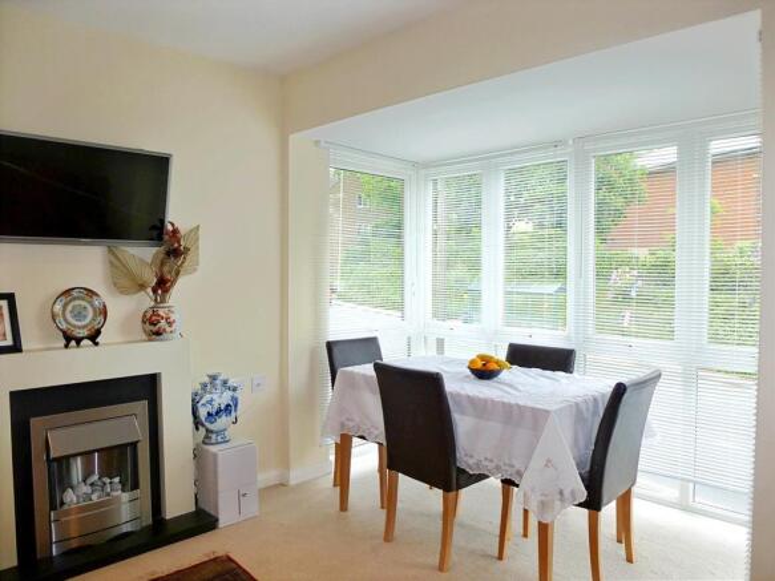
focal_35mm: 24
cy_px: 290
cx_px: 388
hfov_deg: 71.6
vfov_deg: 56.8
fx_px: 537
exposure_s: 1/80
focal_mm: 4.3
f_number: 3.3
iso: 100
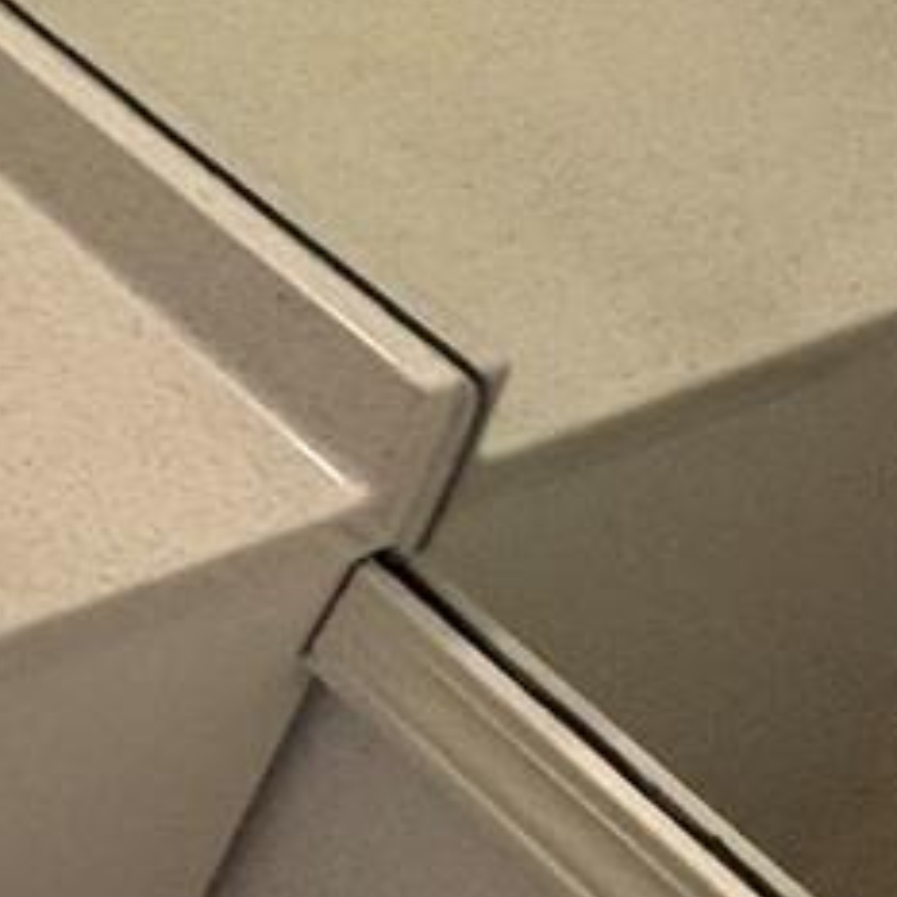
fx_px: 2492
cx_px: -1971
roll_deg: +3.0
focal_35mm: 85
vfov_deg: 15.2
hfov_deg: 10.7
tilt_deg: -23.5
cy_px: -1043
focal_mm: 2.22
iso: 100
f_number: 2.2
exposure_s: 1/120
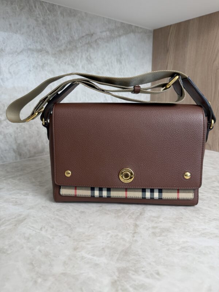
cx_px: 110
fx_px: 202
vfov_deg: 71.6
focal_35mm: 24
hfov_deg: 56.8
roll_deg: -0.3
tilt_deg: -14.9
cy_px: 146
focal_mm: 6.76
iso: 80
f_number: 1.78
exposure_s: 1/120
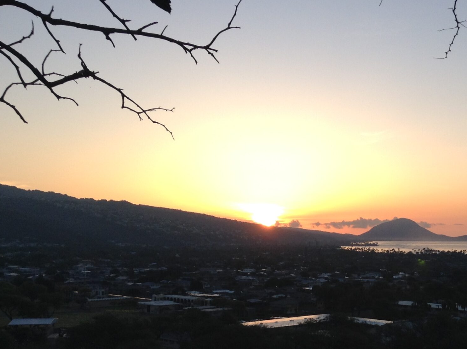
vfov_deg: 25.4
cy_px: 249
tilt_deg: -3.1
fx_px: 768
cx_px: 341
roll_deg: -0.9
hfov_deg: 33.3
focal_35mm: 57
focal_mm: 3.3
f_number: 2.4
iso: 25
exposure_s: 1/297
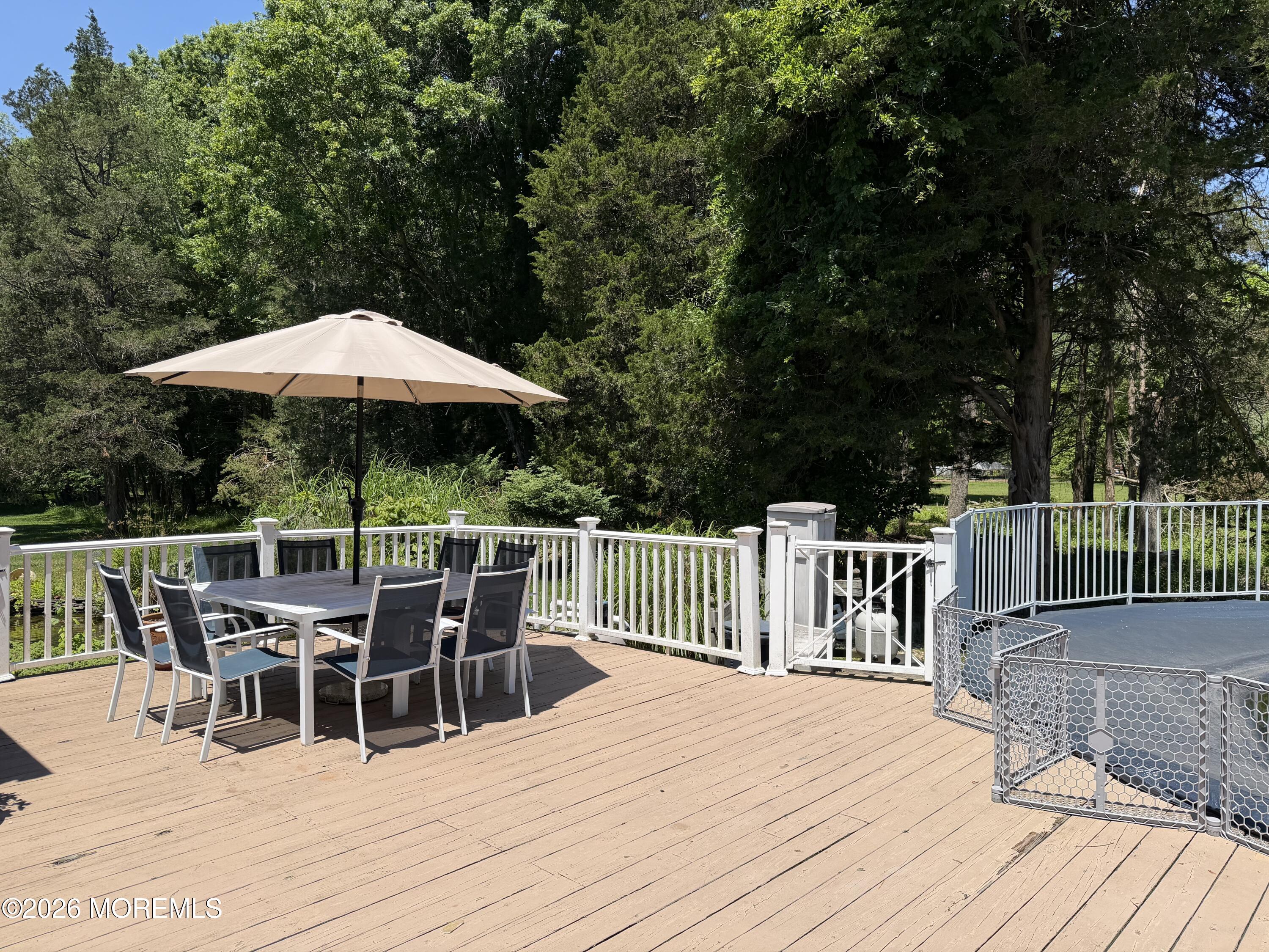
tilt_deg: -1.3
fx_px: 880
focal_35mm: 24
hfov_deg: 71.6
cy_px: 476
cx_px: 634
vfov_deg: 56.8
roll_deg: +0.3
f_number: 1.78
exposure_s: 1/4405
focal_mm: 6.76
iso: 80
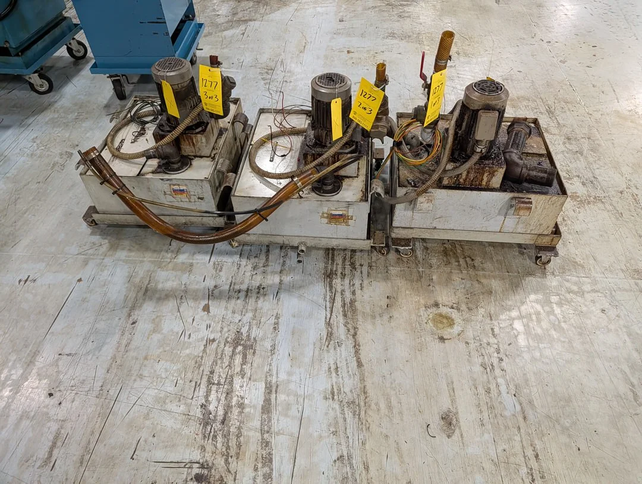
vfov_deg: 56.9
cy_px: 242
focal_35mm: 24
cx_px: 321
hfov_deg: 71.5
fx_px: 446
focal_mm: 6.9
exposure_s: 1/663
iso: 1364
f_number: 1.68
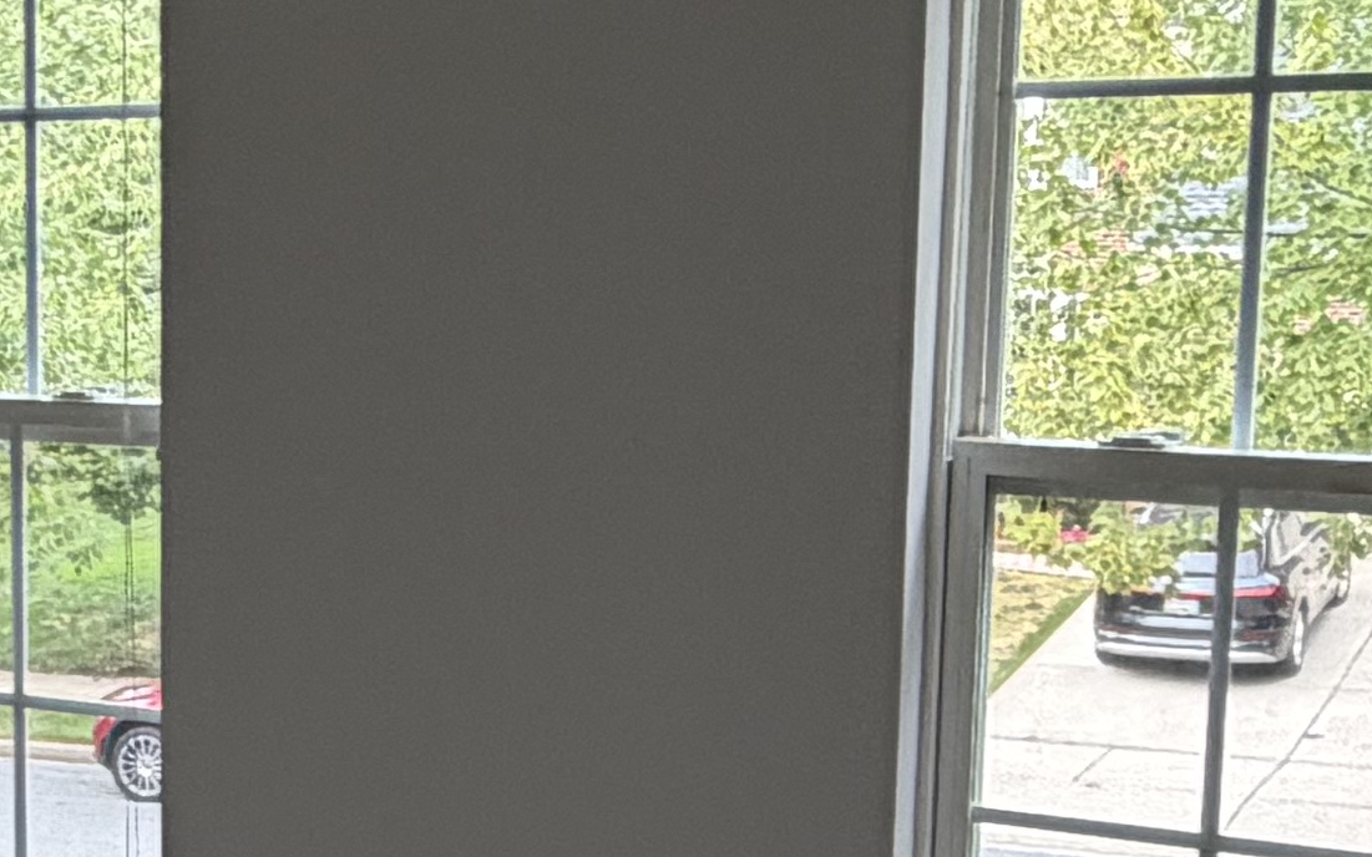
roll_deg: +0.6
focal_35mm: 77
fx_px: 2879
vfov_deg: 16.9
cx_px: -15
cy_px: 633
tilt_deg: -8.7
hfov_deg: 25.4
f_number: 2.2
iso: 100
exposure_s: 1/120
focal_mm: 2.22
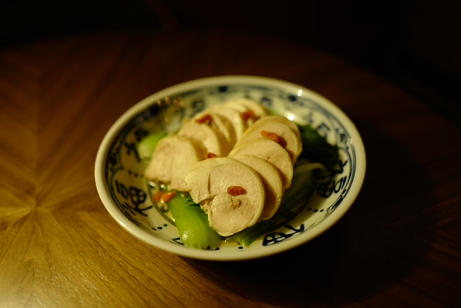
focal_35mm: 28
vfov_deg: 46.5
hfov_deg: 65.4
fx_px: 359
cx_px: 230
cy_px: 154
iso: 320
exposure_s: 1/60
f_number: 1.7
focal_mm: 28
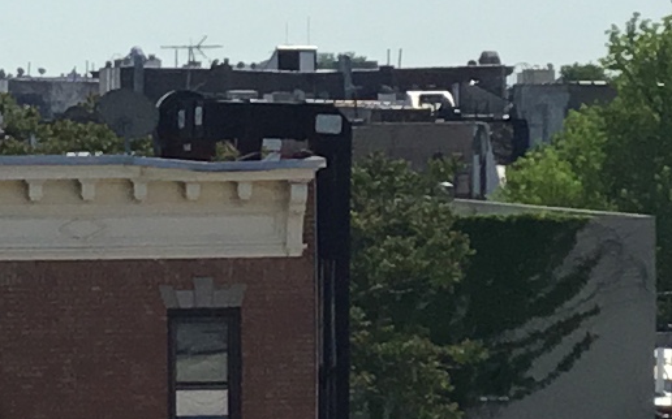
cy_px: 113
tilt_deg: +0.4
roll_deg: +0.1
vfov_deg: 6.3
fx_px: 3808
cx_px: 167
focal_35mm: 208
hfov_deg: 10.1
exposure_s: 1/2469
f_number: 2.4
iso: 25
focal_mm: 3.3
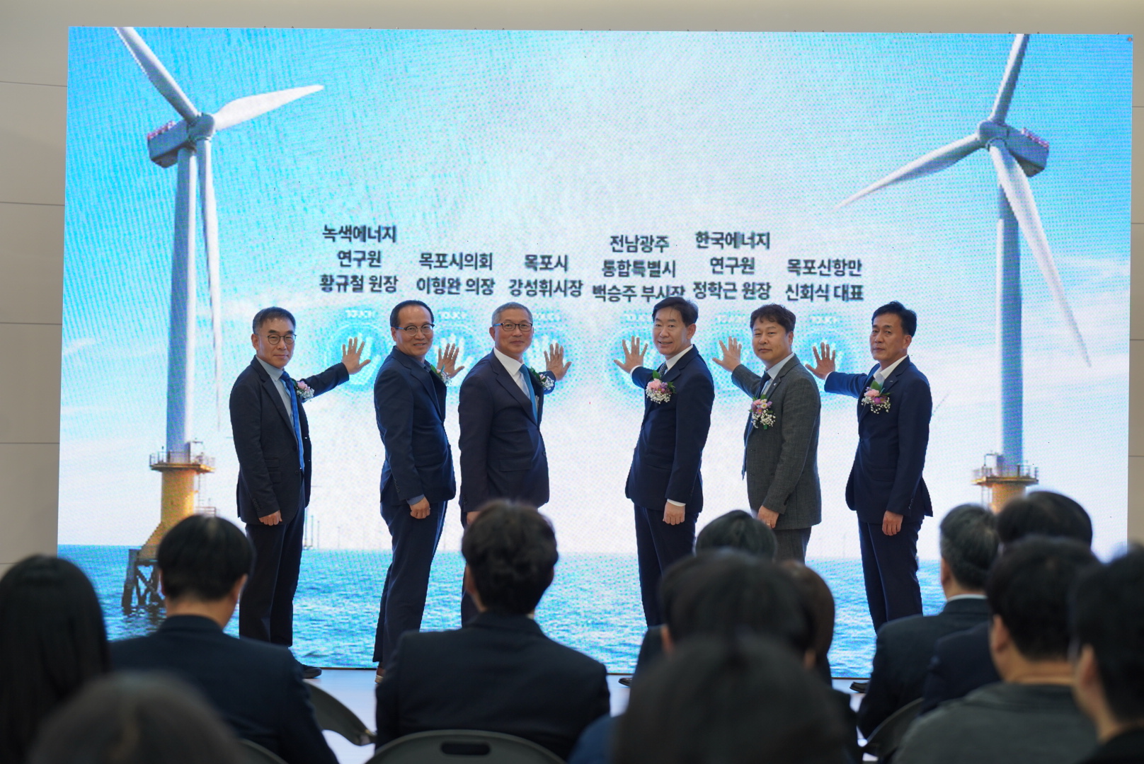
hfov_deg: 21.7
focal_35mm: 94
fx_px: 2989
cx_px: 572
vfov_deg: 14.6
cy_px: 382
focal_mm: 94
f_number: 4
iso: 500
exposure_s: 1/160
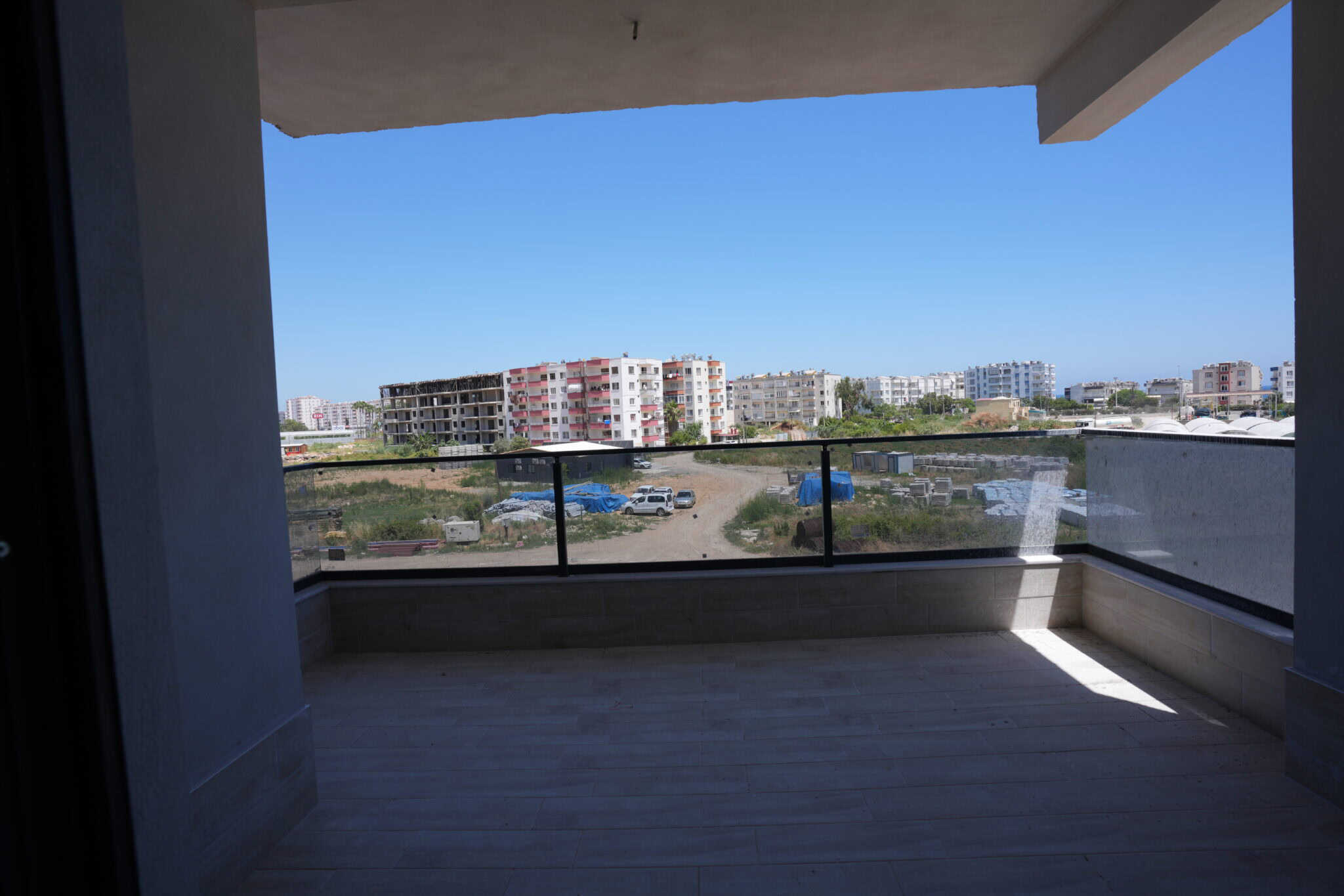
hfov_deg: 93.3
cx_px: 672
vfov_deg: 70.4
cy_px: 448
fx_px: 635
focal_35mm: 17
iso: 100
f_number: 8
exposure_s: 1/250
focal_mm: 17
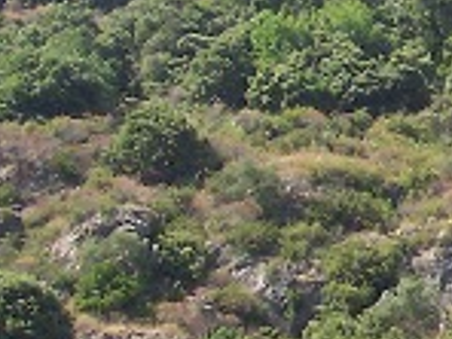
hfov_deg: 8.7
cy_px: -49
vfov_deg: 7.2
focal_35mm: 206
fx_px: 2690
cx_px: 1106
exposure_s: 1/250
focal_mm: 8
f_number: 4.8
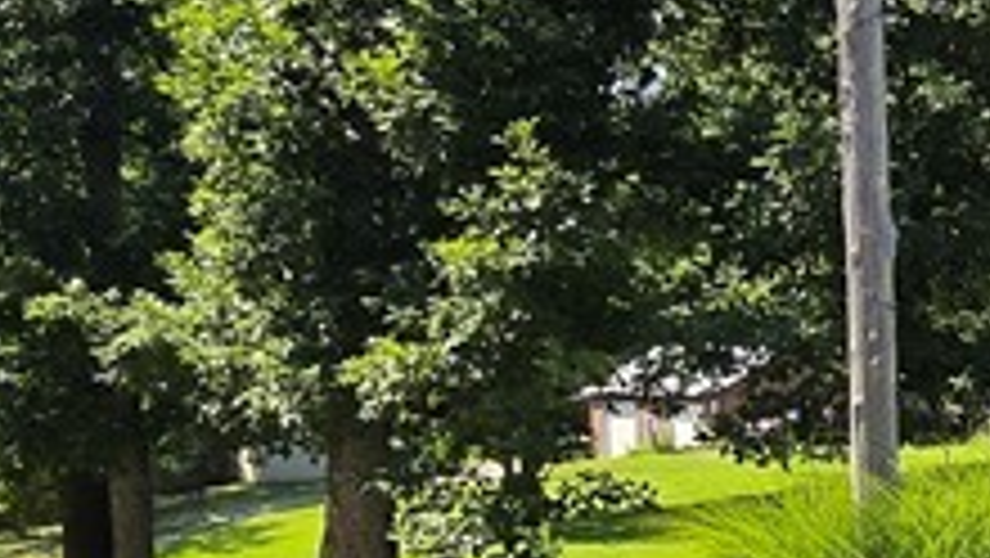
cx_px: 963
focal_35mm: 66
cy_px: 472
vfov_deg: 18.1
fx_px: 1733
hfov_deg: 29.9
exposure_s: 1/1709
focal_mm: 2.2
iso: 50
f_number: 2.2
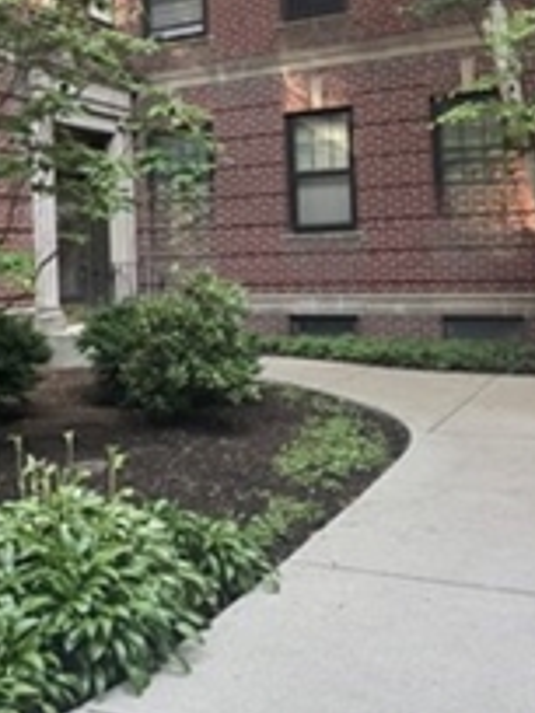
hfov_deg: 29.7
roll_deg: +2.0
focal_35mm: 47
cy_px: 232
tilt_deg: +1.9
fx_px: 969
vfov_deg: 39.9
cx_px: 63
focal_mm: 6.76
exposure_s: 1/203
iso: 80
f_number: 1.78
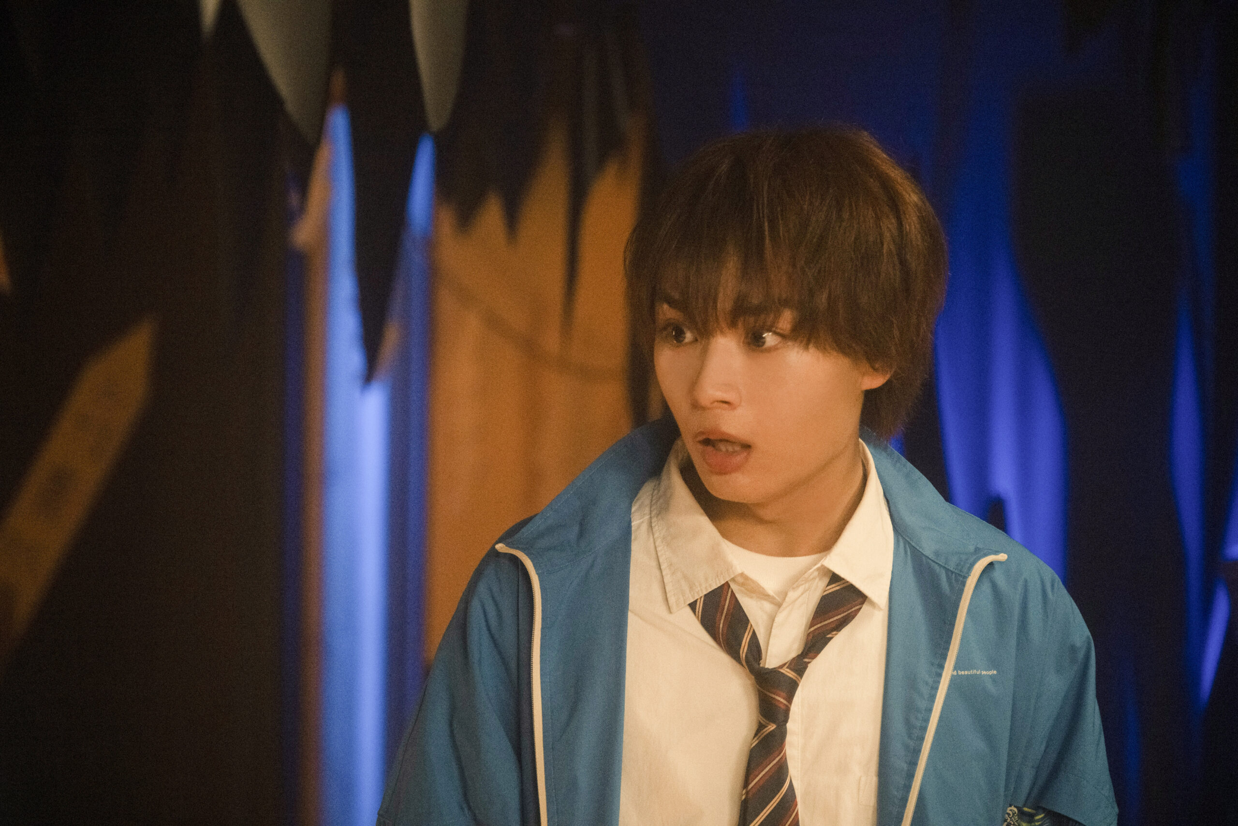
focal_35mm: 120
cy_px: 413
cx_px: 619
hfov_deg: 17.1
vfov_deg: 11.4
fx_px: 4127
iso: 6400
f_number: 4
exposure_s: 1/160
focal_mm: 120
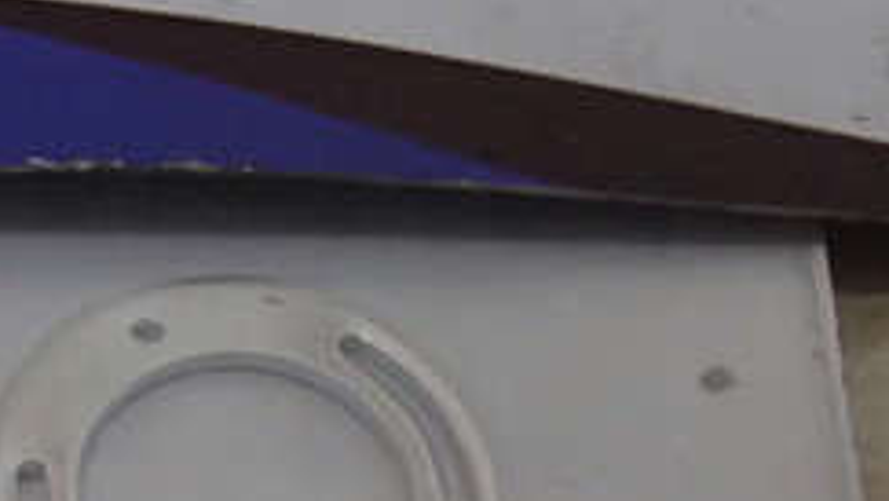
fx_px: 2500
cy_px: 638
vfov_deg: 11.2
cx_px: 110
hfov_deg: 19.8
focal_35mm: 106
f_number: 4.7
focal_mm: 6.64
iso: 800
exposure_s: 1/60
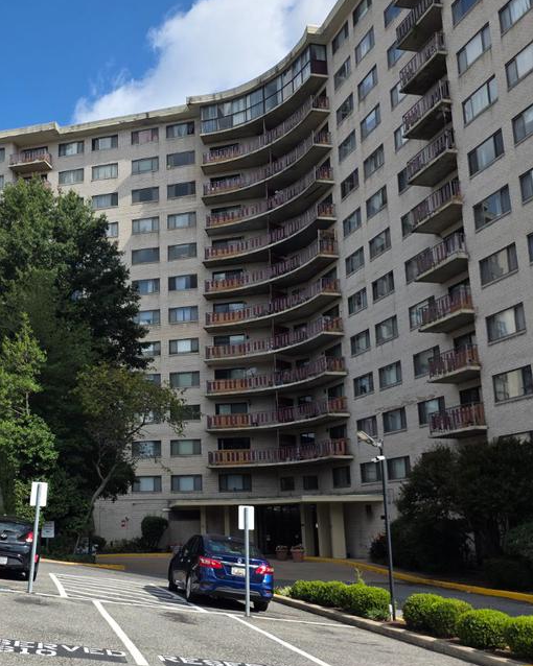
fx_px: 750
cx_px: 138
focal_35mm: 38
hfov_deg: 38.2
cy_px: 341
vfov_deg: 47.9
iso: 80
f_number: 1.7
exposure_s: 1/5017
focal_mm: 6.25
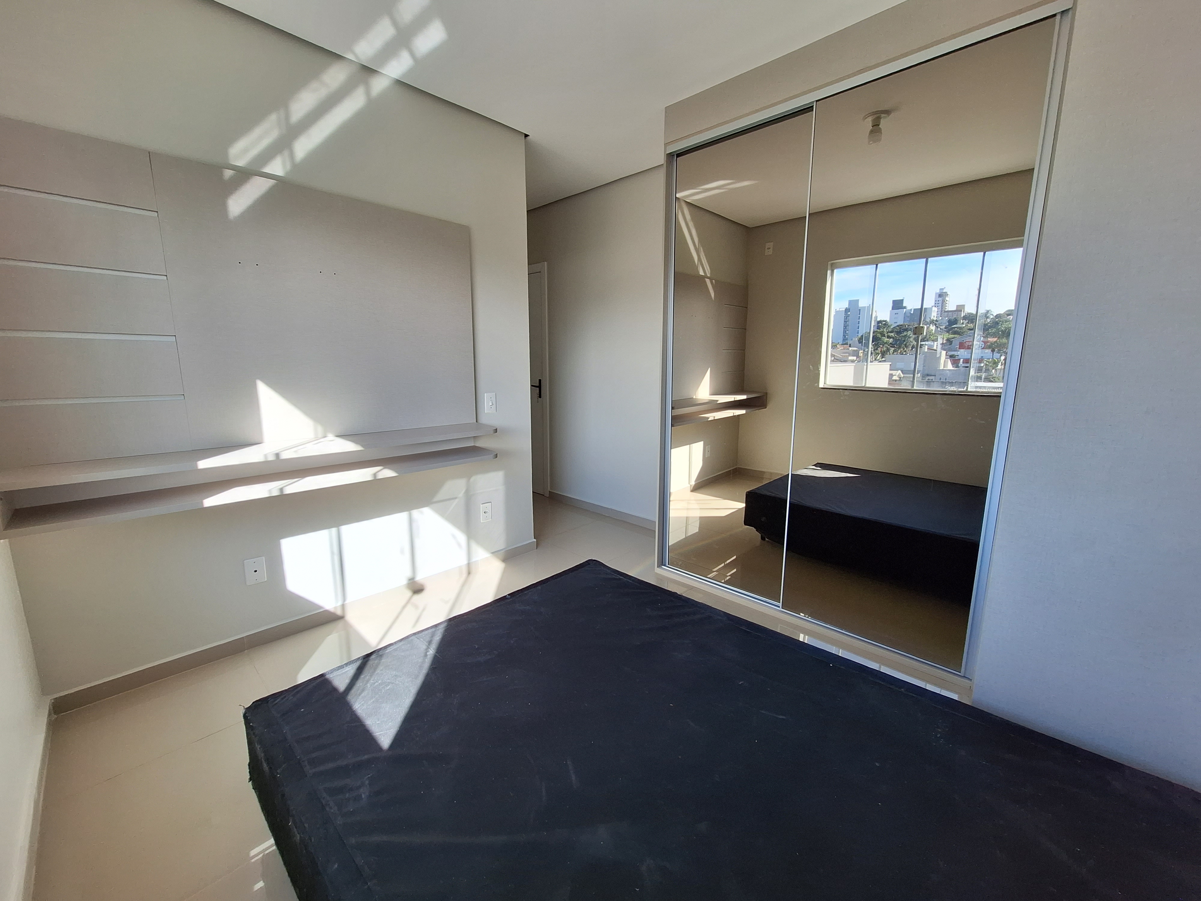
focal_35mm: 13
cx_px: 600
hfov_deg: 106.2
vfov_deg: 89.9
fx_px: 451
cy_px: 450
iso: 40
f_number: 2.2
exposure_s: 1/316
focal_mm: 1.74
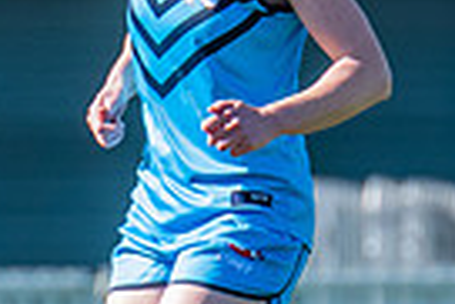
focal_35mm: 3134
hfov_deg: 0.7
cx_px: -775
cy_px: 246
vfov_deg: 0.4
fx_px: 39652
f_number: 7.1
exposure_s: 1/1250
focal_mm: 420
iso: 800
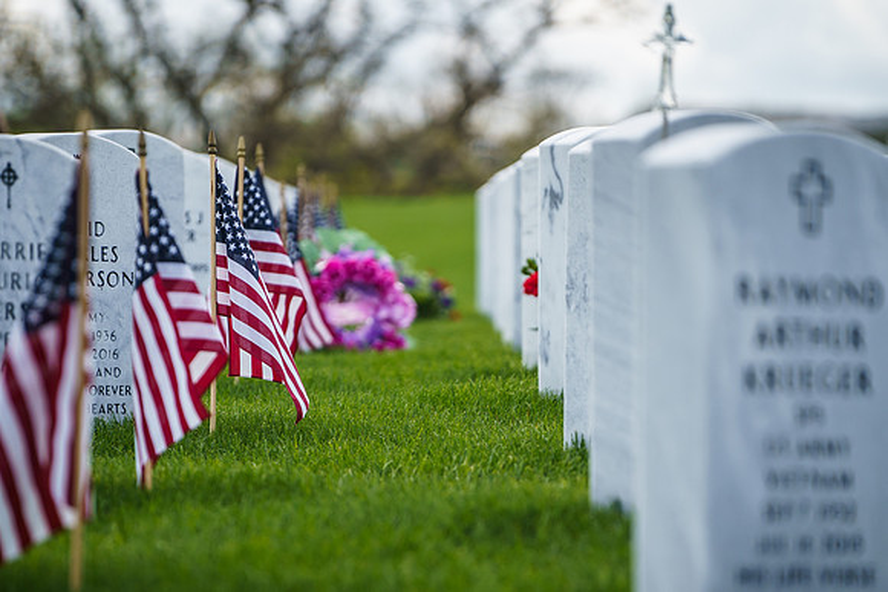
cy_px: 400
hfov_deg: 7.6
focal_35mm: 273
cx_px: 400
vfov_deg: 5.0
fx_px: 6725
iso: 400
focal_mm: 200
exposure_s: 1/2000
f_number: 4
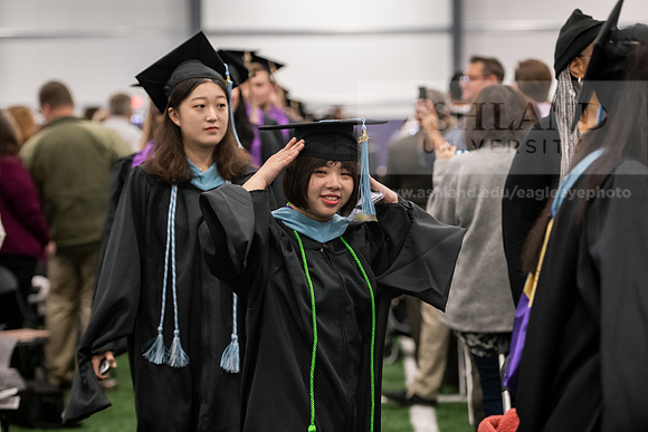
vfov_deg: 13.4
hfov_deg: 20.0
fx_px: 1836
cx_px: 324
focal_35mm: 102
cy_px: 216
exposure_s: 1/200
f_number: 3.2
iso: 3200
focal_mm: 102
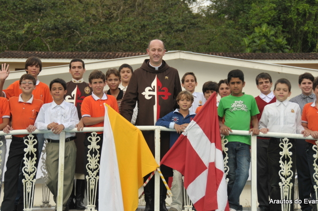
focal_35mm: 99
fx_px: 873
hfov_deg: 20.6
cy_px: 88
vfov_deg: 13.8
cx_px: 158
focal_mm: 56
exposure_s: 1/250
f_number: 4.8
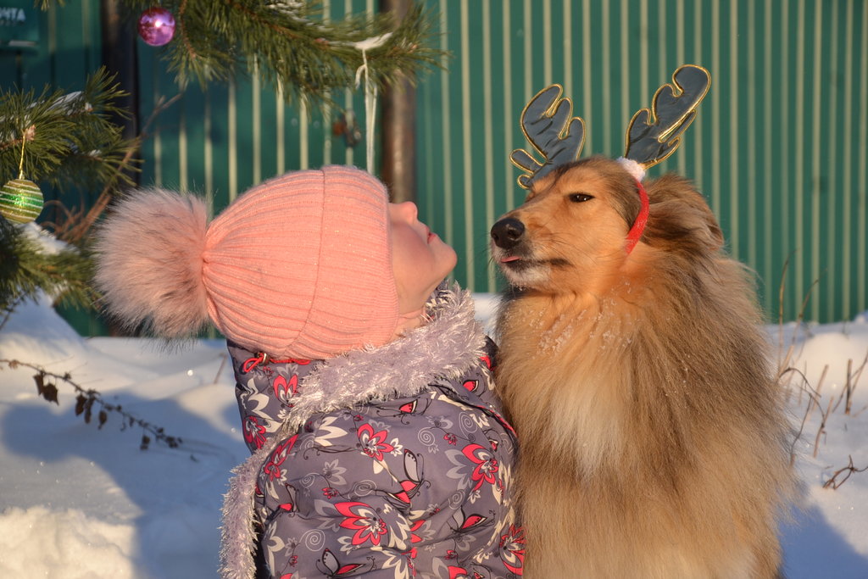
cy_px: 290
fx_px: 2894
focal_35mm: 120
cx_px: 434
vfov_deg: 11.4
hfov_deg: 17.1
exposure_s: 1/500
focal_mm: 80
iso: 200
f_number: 5.6
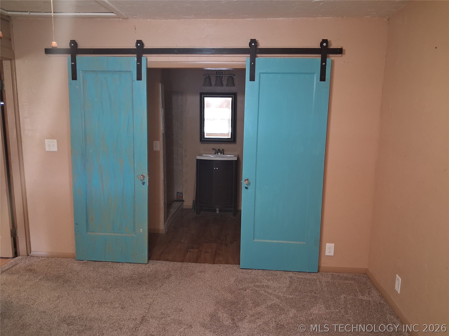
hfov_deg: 65.3
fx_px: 350
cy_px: 168
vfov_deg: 51.4
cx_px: 224
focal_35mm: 27
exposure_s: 1/25
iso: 500
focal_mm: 4
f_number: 1.8
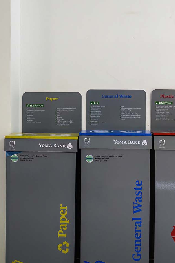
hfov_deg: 26.5
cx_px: 117
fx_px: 370
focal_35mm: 51
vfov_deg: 39.0
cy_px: 119
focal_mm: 33.5
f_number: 5.6
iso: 8000
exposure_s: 1/250
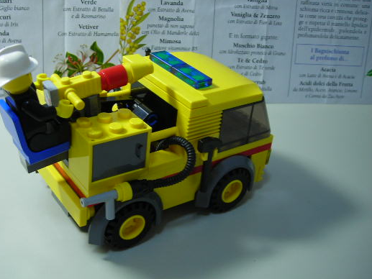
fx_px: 505
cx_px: 143
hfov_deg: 40.2
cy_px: 124
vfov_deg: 30.9
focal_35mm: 47
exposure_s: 1/5.1
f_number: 3.2
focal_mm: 6.3
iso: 50
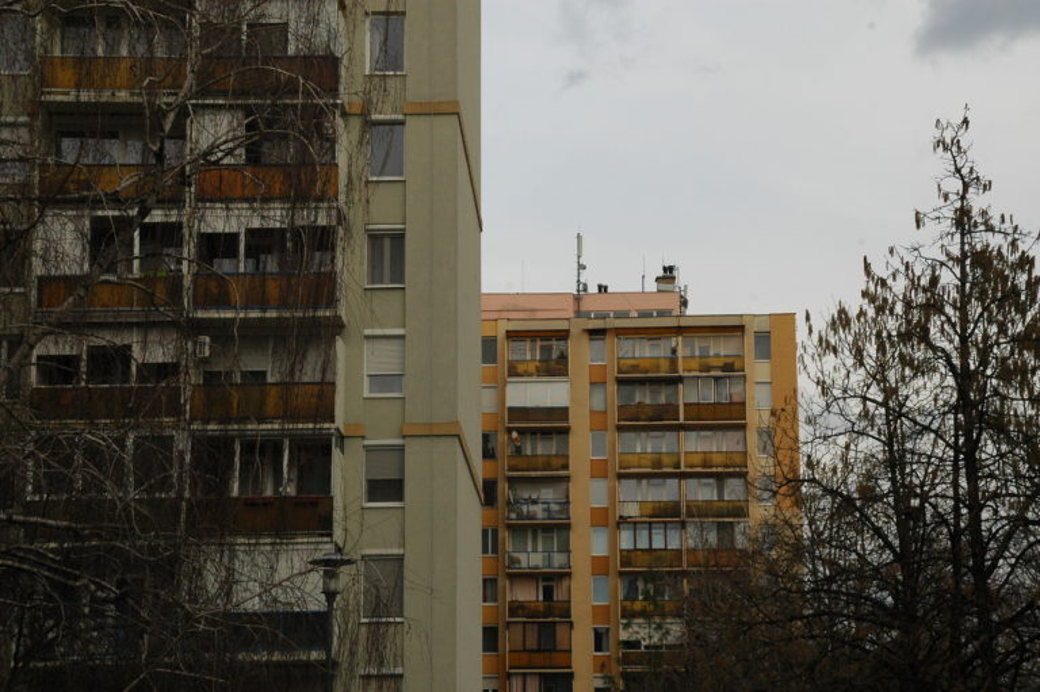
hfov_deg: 22.6
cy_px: 346
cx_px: 520
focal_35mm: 90
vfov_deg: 15.2
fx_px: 2598
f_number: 11
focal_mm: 60
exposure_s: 1/400
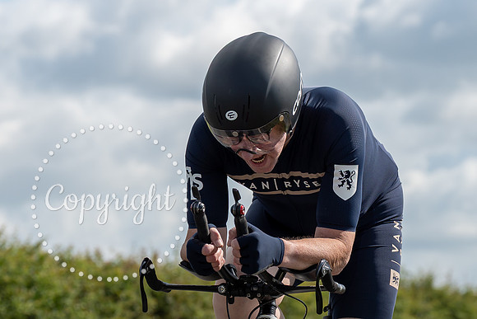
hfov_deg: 8.4
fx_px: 3256
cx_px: 278
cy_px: 289
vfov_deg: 5.6
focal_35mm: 246
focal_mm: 91
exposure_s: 1/1000
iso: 100
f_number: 4.5
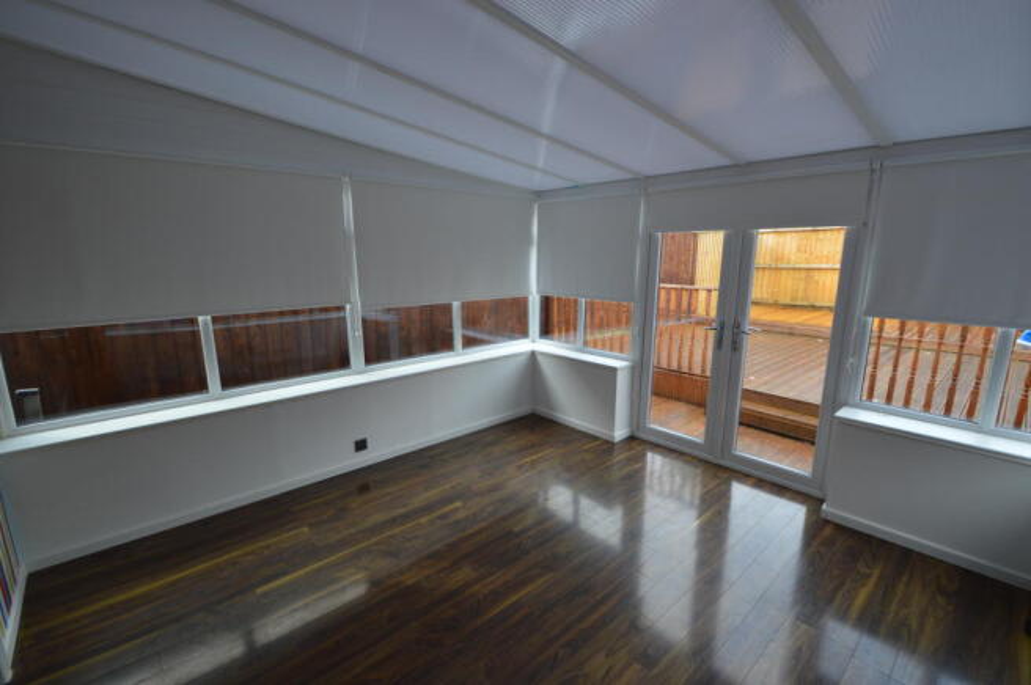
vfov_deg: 77.2
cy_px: 342
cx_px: 516
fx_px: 429
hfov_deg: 100.4
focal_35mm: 15
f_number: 5.6
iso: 400
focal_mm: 10
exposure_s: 1/125
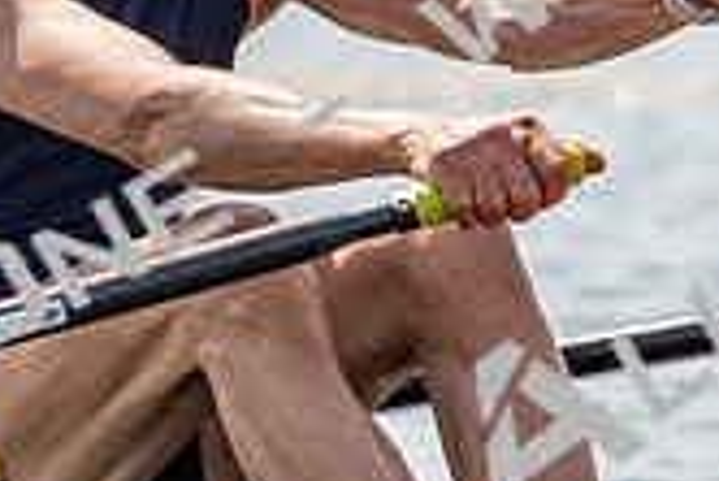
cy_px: 136
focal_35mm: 779
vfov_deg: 1.8
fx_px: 15572
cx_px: 104
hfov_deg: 2.6
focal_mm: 223
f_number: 5.6
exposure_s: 1/1600
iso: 250
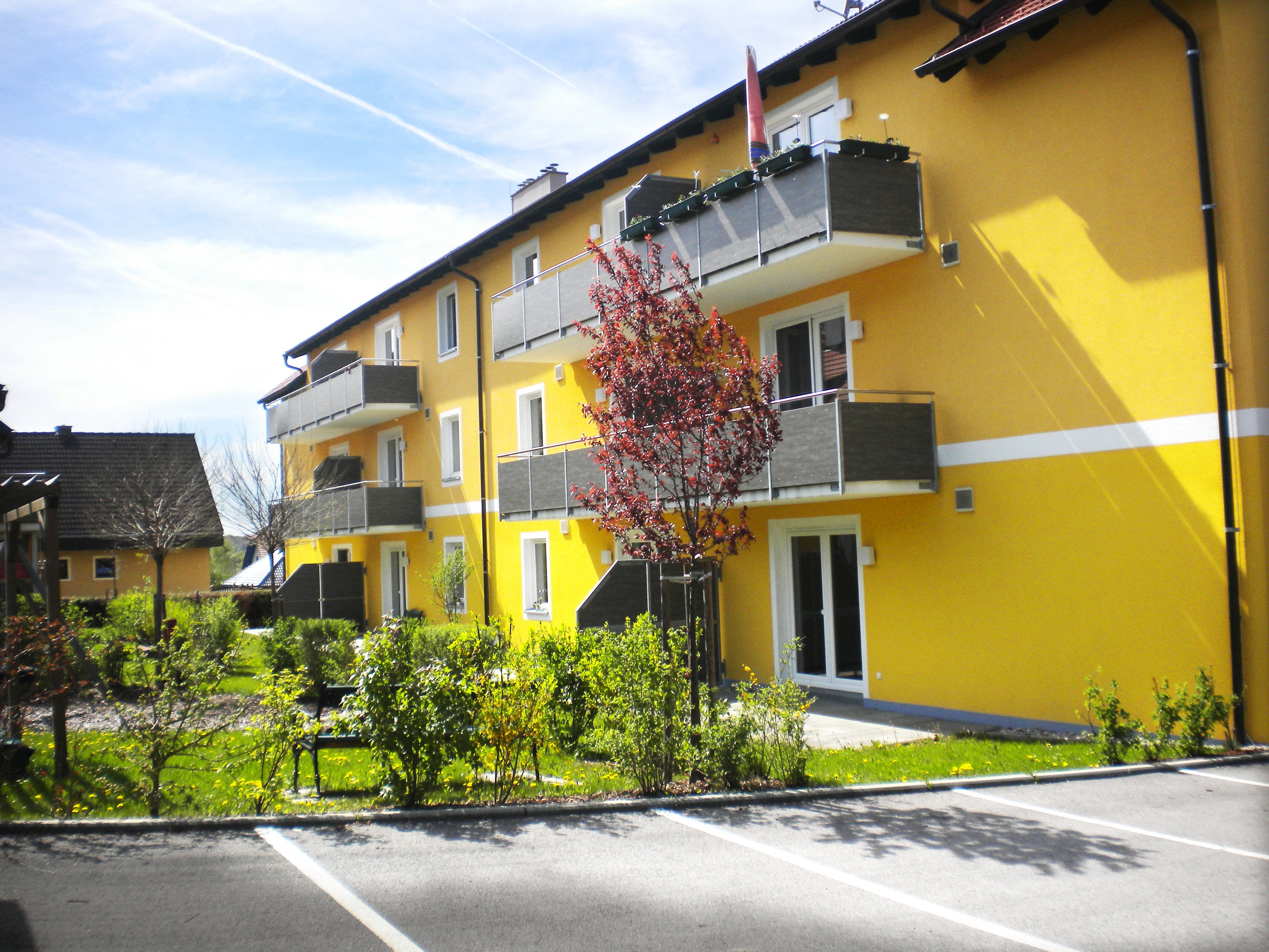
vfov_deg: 40.7
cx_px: 634
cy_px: 476
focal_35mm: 35
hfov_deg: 52.6
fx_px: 1283
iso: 80
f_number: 4.6
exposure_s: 1/626
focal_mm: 6.3
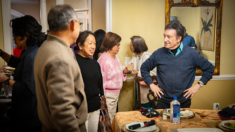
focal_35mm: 48
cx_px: 118
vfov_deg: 24.7
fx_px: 300
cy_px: 66
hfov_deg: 42.8
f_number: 2.8
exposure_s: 1/100
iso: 1600
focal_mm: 46
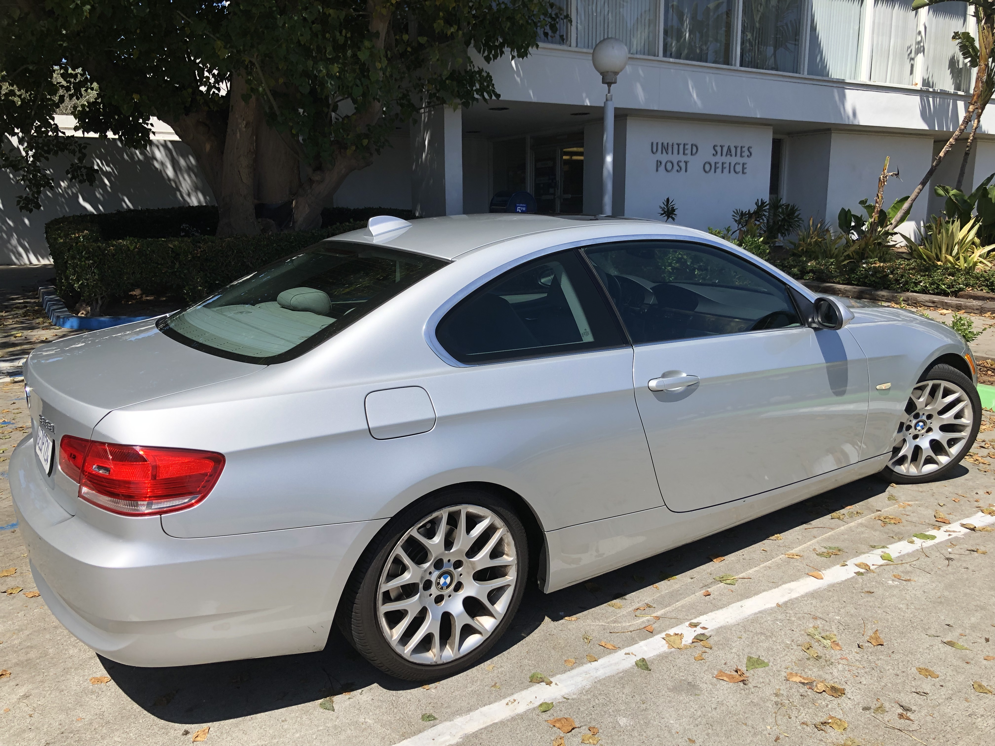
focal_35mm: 28
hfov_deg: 63.4
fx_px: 805
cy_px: 373
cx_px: 498
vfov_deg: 49.7
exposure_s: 1/2024
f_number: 1.8
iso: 20
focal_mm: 3.99
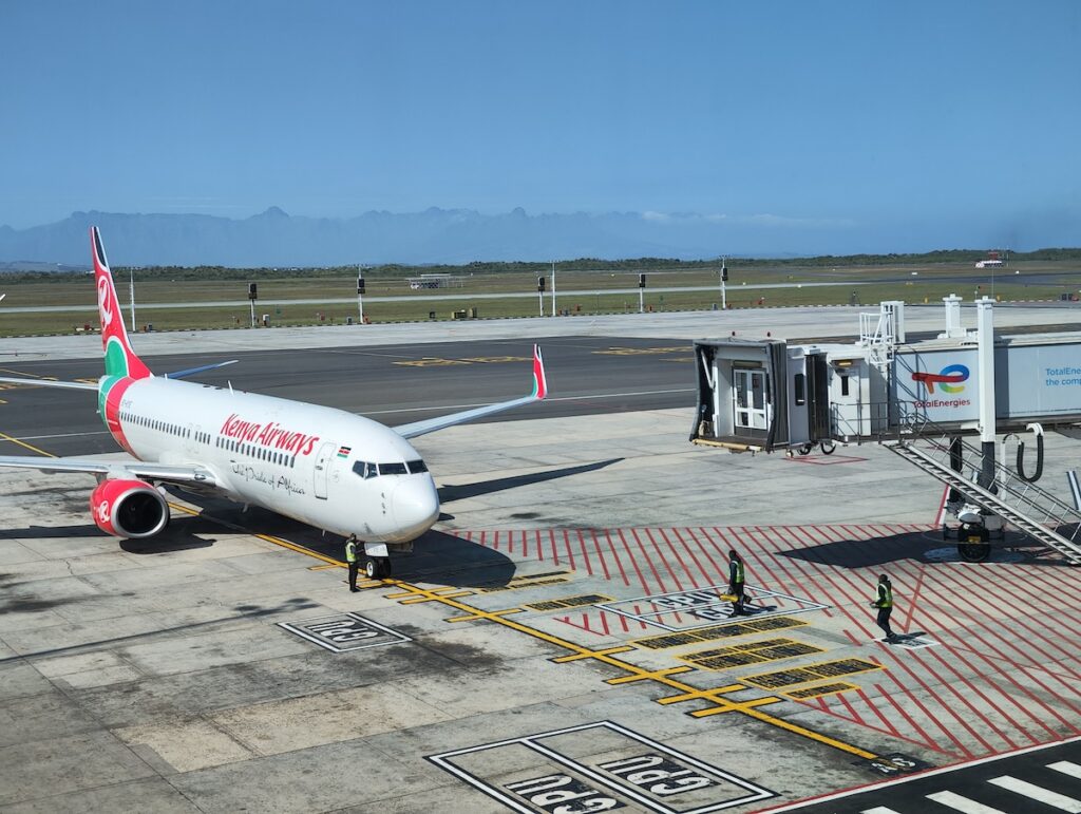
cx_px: 540
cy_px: 407
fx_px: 1501
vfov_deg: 30.3
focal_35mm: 48
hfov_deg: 39.6
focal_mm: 7.1
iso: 50
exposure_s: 1/449
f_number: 1.9
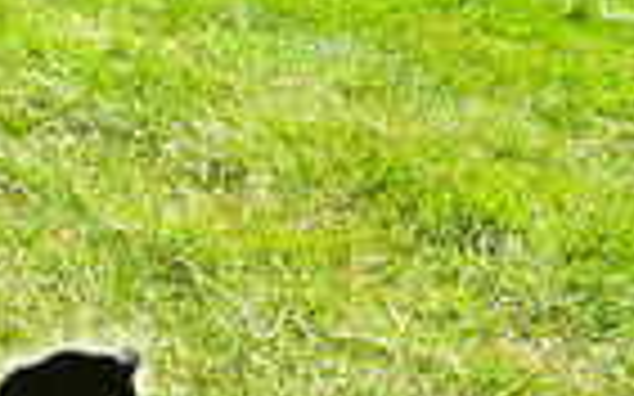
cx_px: 339
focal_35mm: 117
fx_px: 2021
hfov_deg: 17.8
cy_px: -162
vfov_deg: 10.8
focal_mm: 24
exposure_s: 1/320
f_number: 8
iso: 200
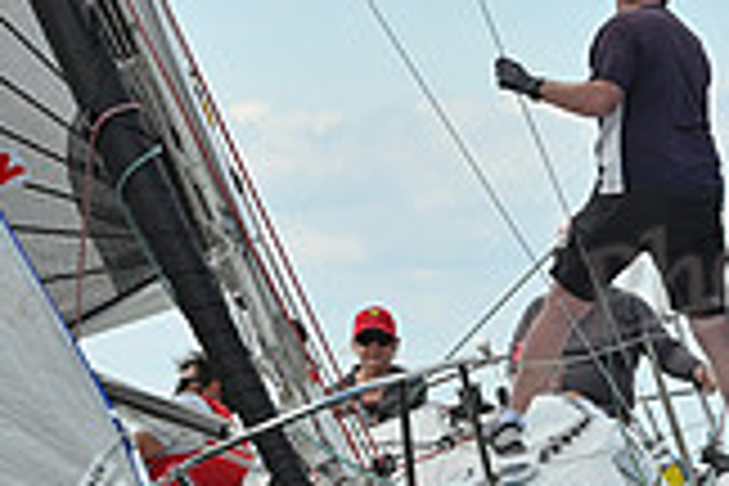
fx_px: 7249
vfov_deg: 3.8
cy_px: 520
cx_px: 351
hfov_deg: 5.8
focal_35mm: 358
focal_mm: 100
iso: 250
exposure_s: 1/1250
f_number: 7.1
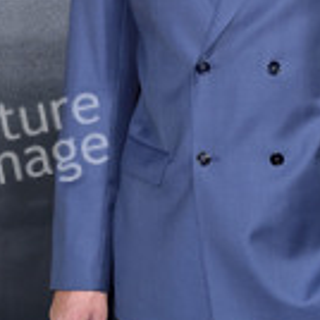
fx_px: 1851
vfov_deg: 9.8
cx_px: 247
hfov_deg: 9.9
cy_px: 31
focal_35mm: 177
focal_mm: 70
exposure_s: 1/250
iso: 640
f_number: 6.3
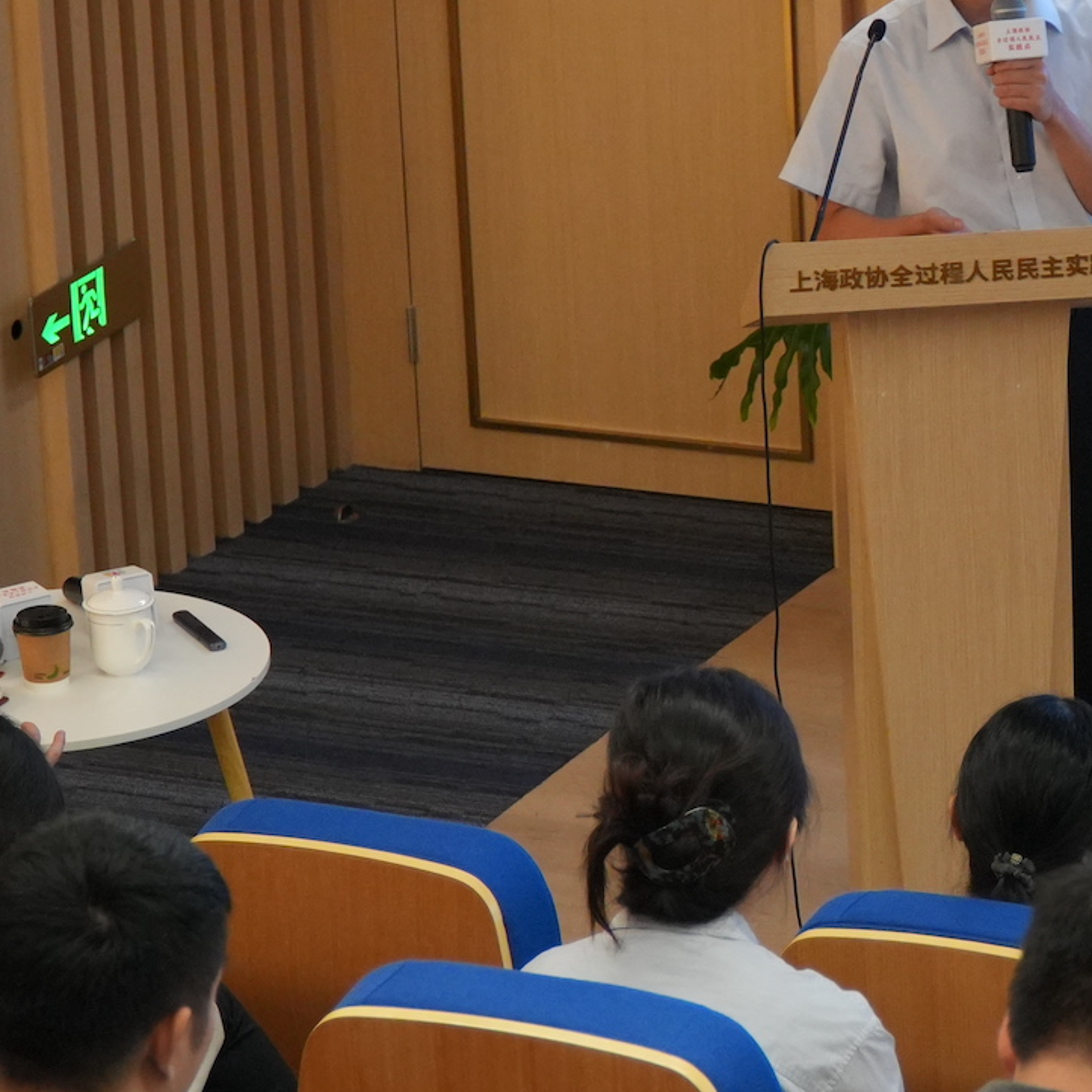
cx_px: 1075
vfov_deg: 11.8
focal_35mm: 148
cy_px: 534
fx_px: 5282
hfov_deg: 11.7
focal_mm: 42
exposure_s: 1/160
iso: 1600
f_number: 4
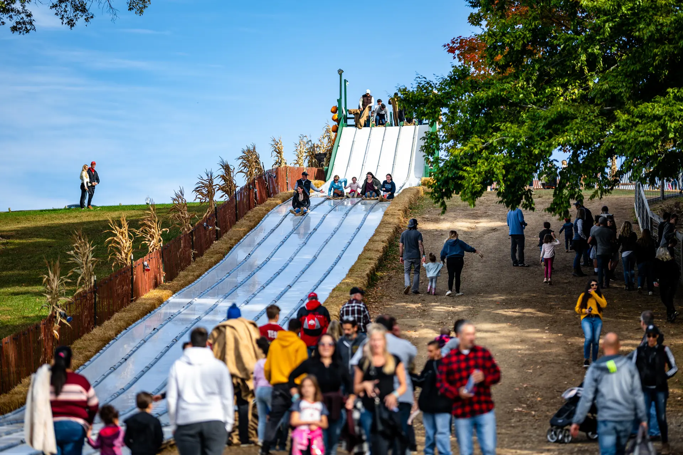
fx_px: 1991
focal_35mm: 105
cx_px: 342
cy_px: 228
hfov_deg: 19.5
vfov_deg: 13.0
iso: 50
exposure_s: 1/2500
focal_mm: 105
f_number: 1.4
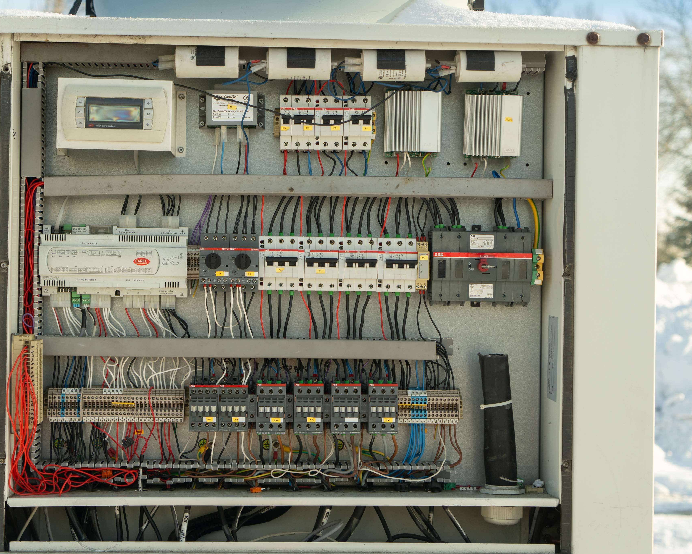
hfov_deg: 32.9
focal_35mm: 57
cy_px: 277
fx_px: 1167
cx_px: 286
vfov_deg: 26.7
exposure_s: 1/250
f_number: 4.5
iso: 200
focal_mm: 50
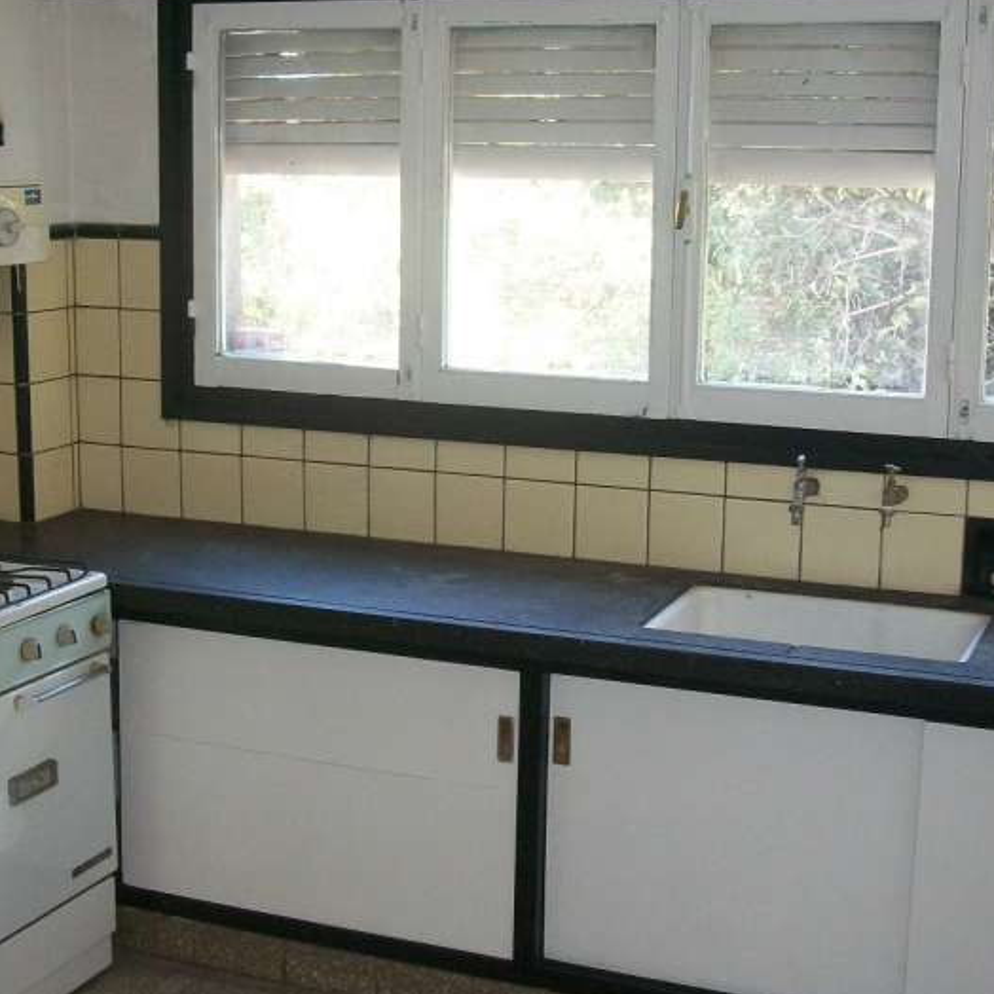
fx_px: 1754
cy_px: 514
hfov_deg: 31.6
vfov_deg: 31.6
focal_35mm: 54
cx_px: 438
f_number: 3.2
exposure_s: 1/40
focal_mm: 7.1
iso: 160
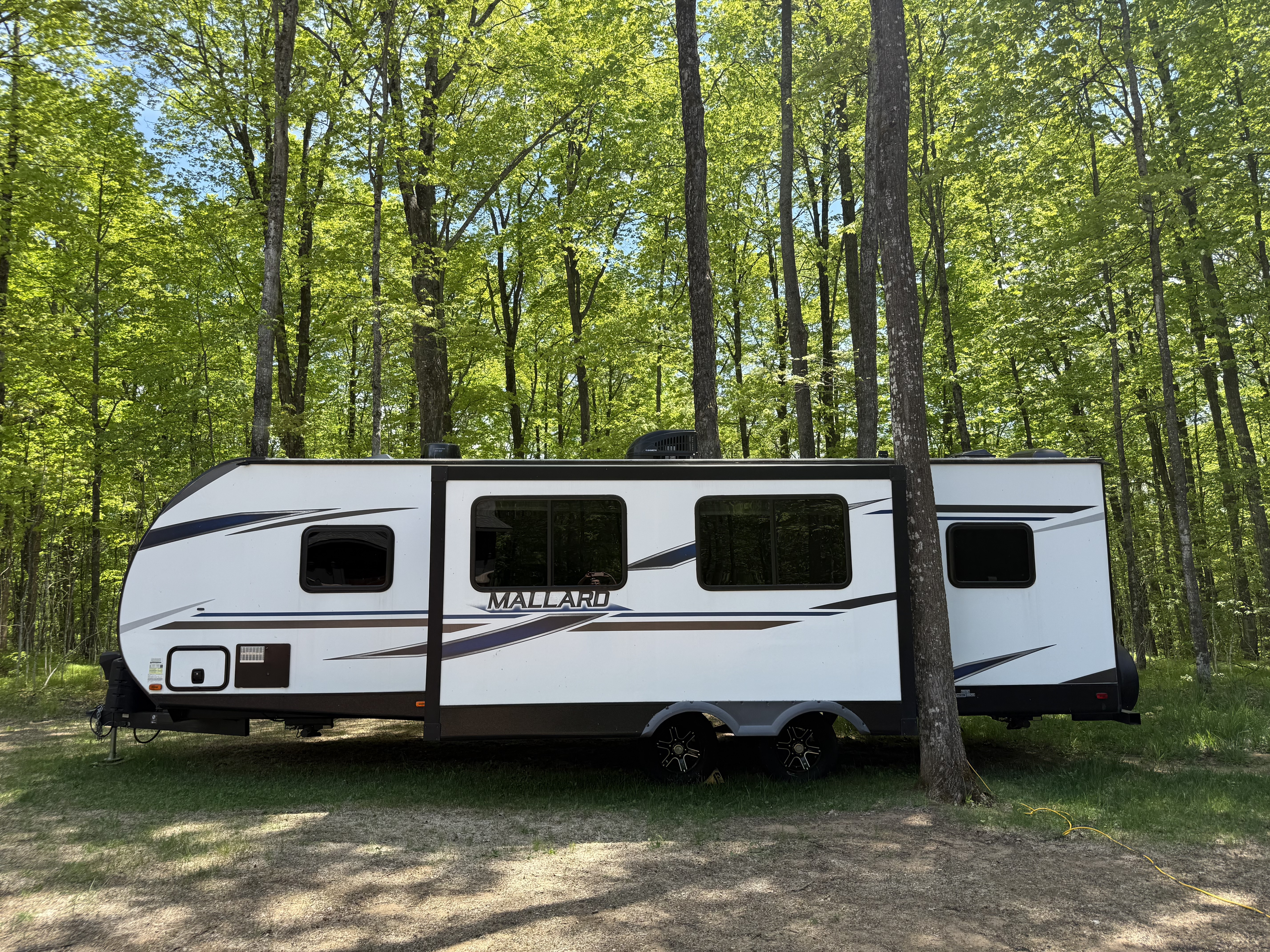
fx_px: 881
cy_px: 476
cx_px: 635
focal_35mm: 24
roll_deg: +2.2
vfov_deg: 56.8
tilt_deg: +6.2
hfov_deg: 71.6
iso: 80
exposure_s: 1/1361
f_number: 1.78
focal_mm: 6.76
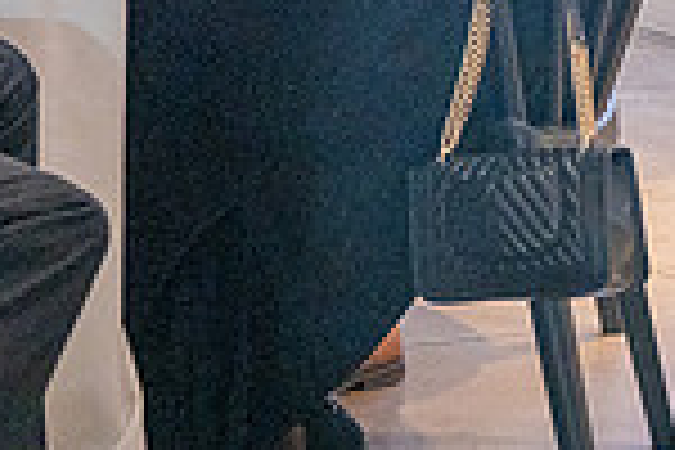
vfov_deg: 6.1
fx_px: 4143
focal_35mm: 221
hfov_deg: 9.0
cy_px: -394
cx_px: -450
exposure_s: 1/200
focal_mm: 57
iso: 3200
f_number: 4
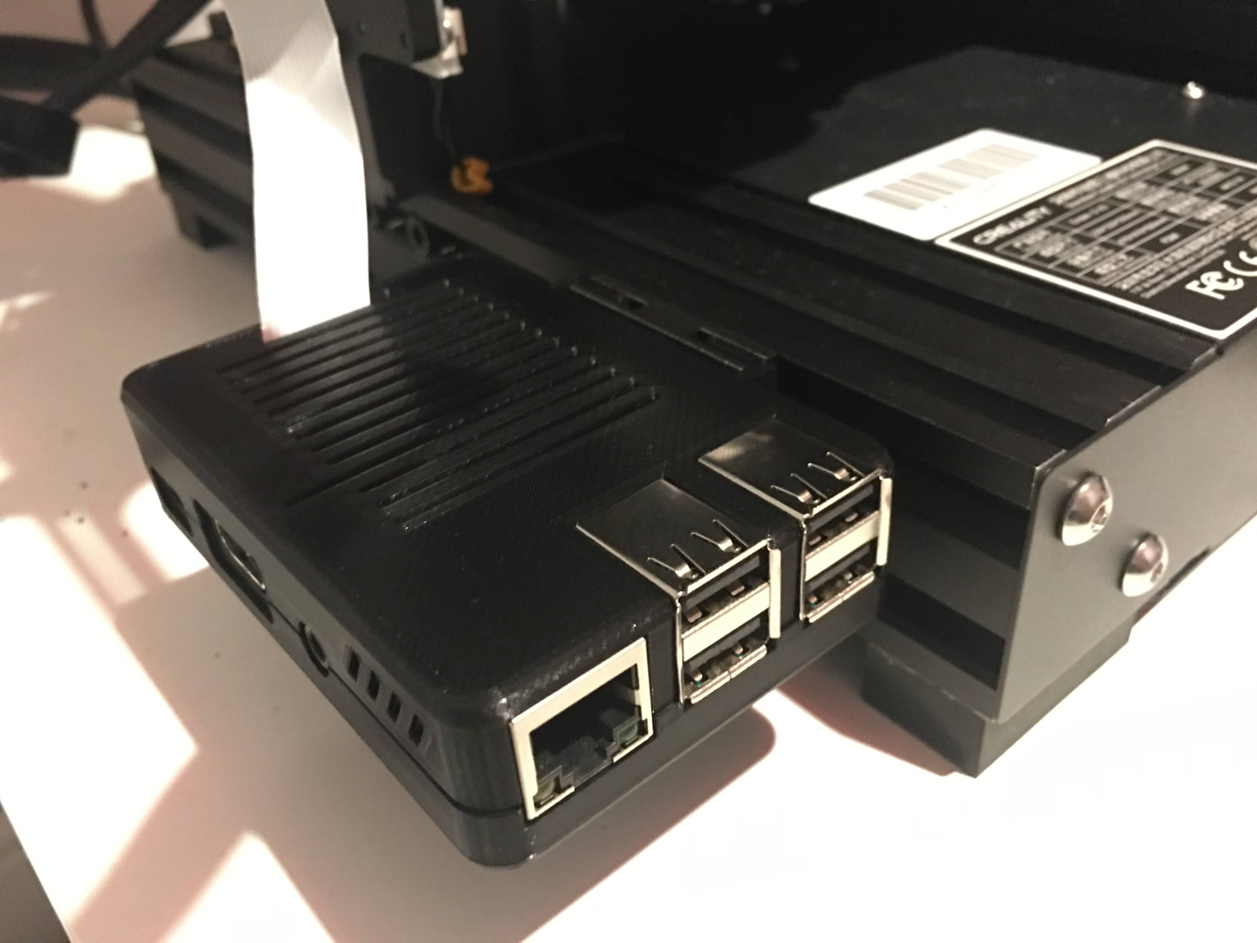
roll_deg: +3.6
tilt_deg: -32.9
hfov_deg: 61.7
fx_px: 1053
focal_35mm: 29
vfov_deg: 48.2
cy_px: 472
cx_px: 628
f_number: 2.2
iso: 250
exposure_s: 1/4
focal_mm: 4.15
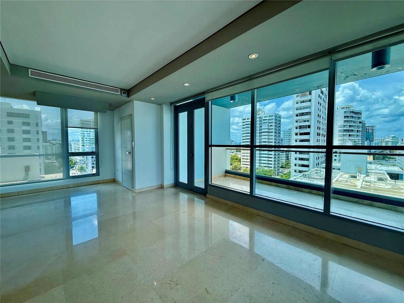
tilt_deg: -2.1
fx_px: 163
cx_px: 202
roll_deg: +0.9
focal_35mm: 14
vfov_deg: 85.7
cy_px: 152
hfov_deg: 102.1
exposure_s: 1/734
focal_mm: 2.22
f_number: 2.2
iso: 64
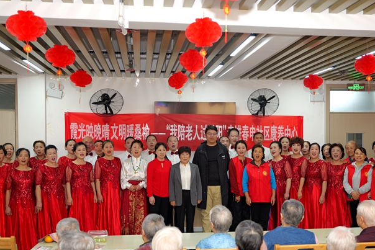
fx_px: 469
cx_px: 215
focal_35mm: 45
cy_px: 150
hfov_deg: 43.5
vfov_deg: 29.8
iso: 500
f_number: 2.8
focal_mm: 34
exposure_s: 1/60
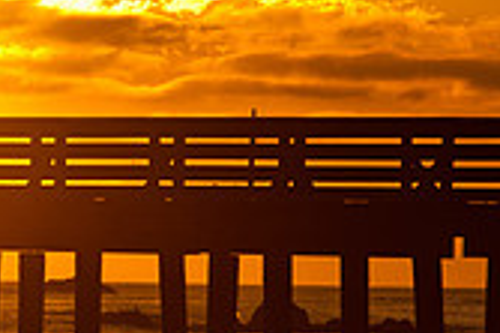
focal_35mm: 695
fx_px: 9643
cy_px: 228
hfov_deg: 3.0
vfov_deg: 2.0
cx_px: 87
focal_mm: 200
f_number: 11
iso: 200
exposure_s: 1/160
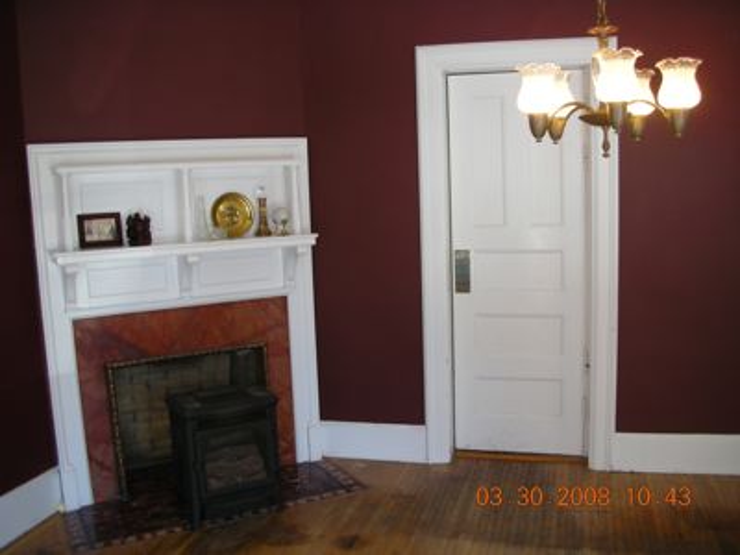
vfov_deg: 40.7
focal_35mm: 35
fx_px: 748
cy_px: 278
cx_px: 370
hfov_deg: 52.6
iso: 71
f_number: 2.8
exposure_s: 1/31.8
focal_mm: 5.8
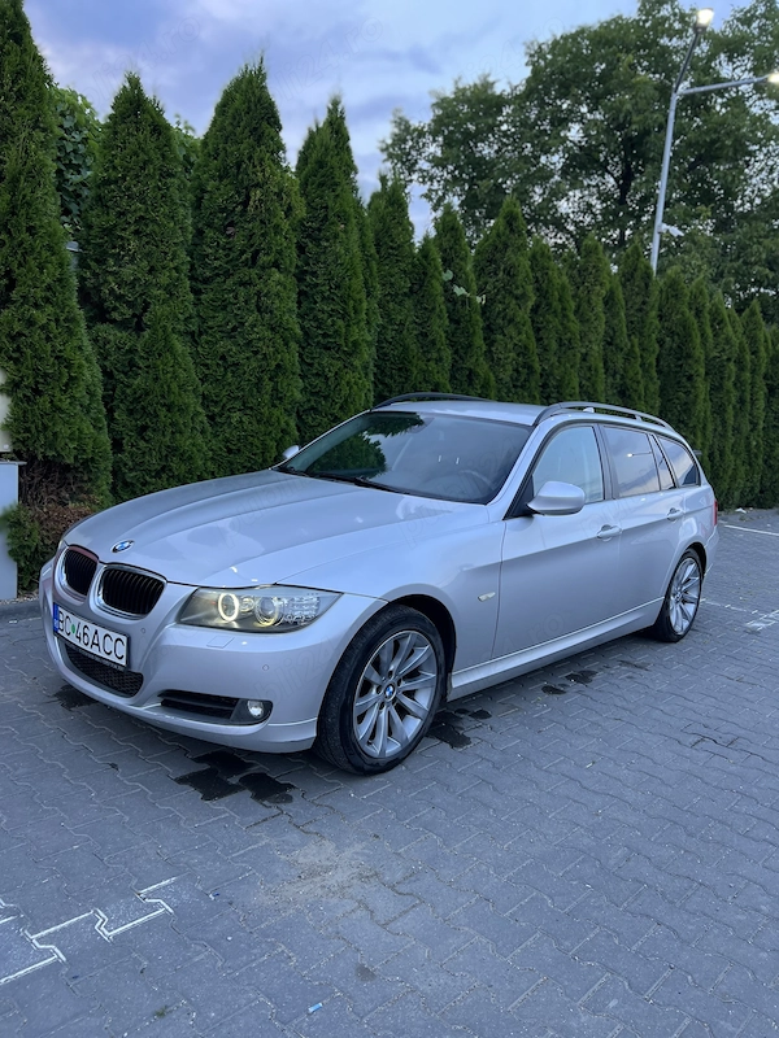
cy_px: 519
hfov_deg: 53.1
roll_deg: -4.1
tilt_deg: -8.0
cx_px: 390
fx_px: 780
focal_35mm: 26
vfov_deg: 67.3
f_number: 1.5
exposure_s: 1/100
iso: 64
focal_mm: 5.7
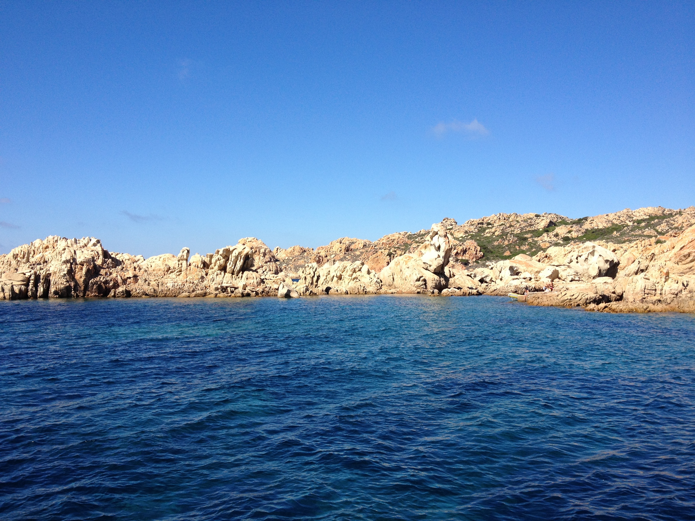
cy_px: 260
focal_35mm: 35
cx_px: 348
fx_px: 703
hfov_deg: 52.6
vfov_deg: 40.7
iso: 64
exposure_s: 1/1727
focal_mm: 4.28
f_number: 2.4
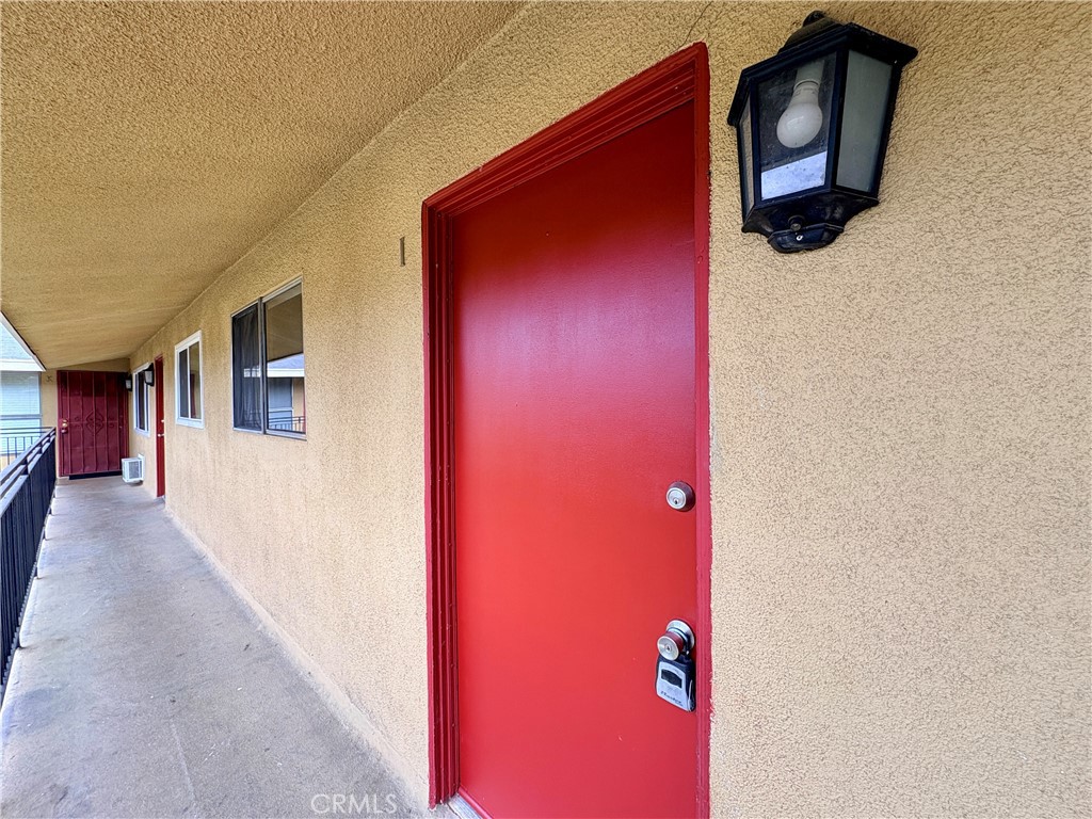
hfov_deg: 102.1
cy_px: 410
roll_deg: +0.2
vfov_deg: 85.7
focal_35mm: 14
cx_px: 546
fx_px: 442
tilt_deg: +0.3
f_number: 2.2
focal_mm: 2.22
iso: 40
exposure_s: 1/99
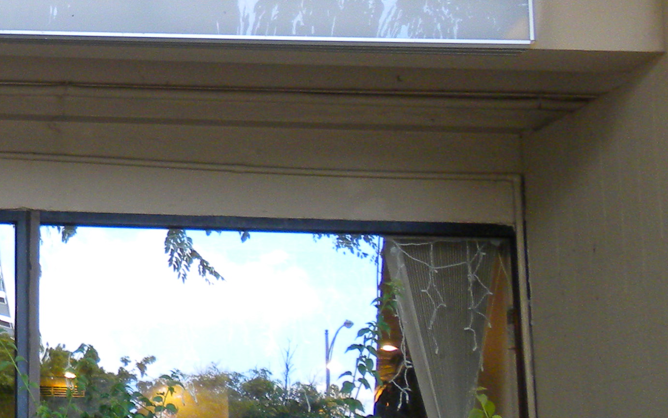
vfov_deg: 11.5
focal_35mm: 114
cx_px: -273
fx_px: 2075
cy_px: 99
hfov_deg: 16.9
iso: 137
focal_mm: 6.6
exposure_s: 1/66.1
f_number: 3.5
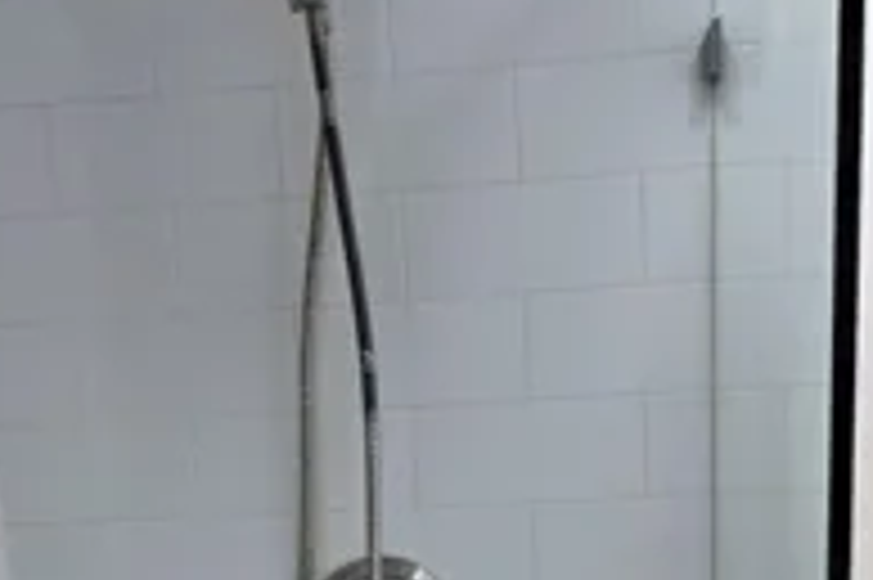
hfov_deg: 38.2
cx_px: 461
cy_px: 764
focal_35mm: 52
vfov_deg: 22.9
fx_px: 1260
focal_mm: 2.2
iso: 125
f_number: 2.2
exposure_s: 1/60
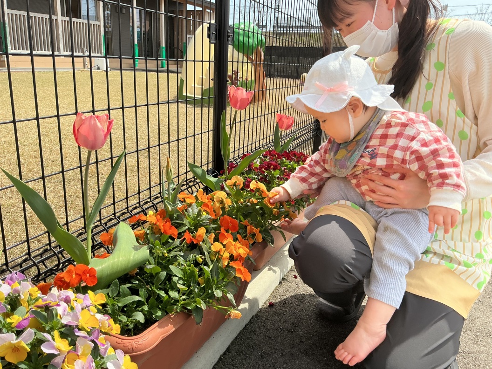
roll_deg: -1.8
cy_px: 184
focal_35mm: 29
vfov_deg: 48.2
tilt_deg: -19.4
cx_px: 246
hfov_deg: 61.7
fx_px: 412
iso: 25
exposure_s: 1/1015
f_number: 1.8
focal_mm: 3
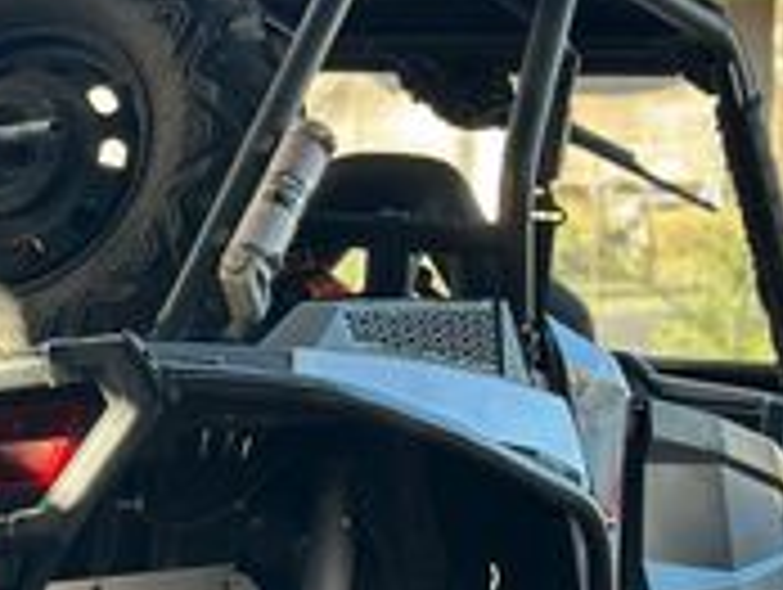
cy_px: 455
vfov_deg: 11.4
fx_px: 2945
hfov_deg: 15.0
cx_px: 135
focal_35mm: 130
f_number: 1.78
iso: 80
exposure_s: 1/300
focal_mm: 6.86
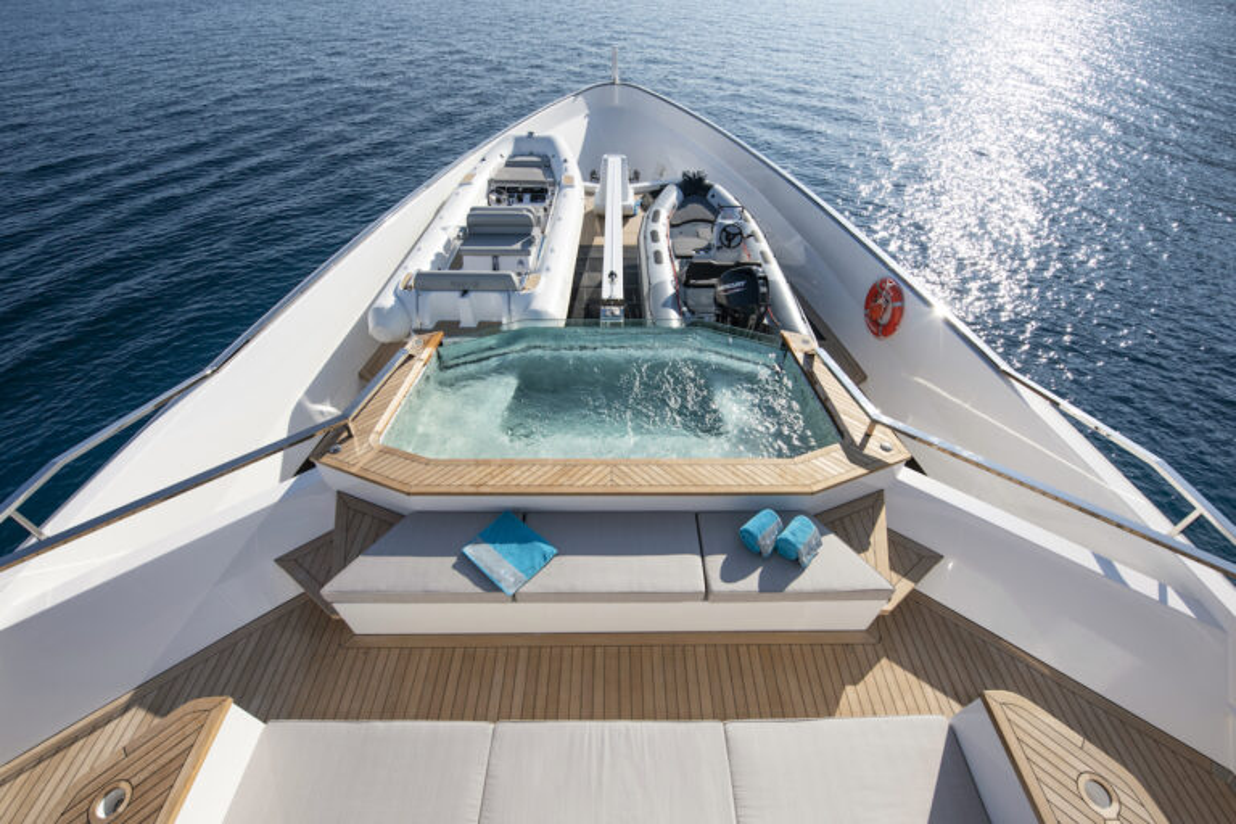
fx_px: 481
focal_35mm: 14
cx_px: 618
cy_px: 412
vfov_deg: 81.2
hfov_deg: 104.3
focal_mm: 14
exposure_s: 1/800
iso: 200
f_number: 8
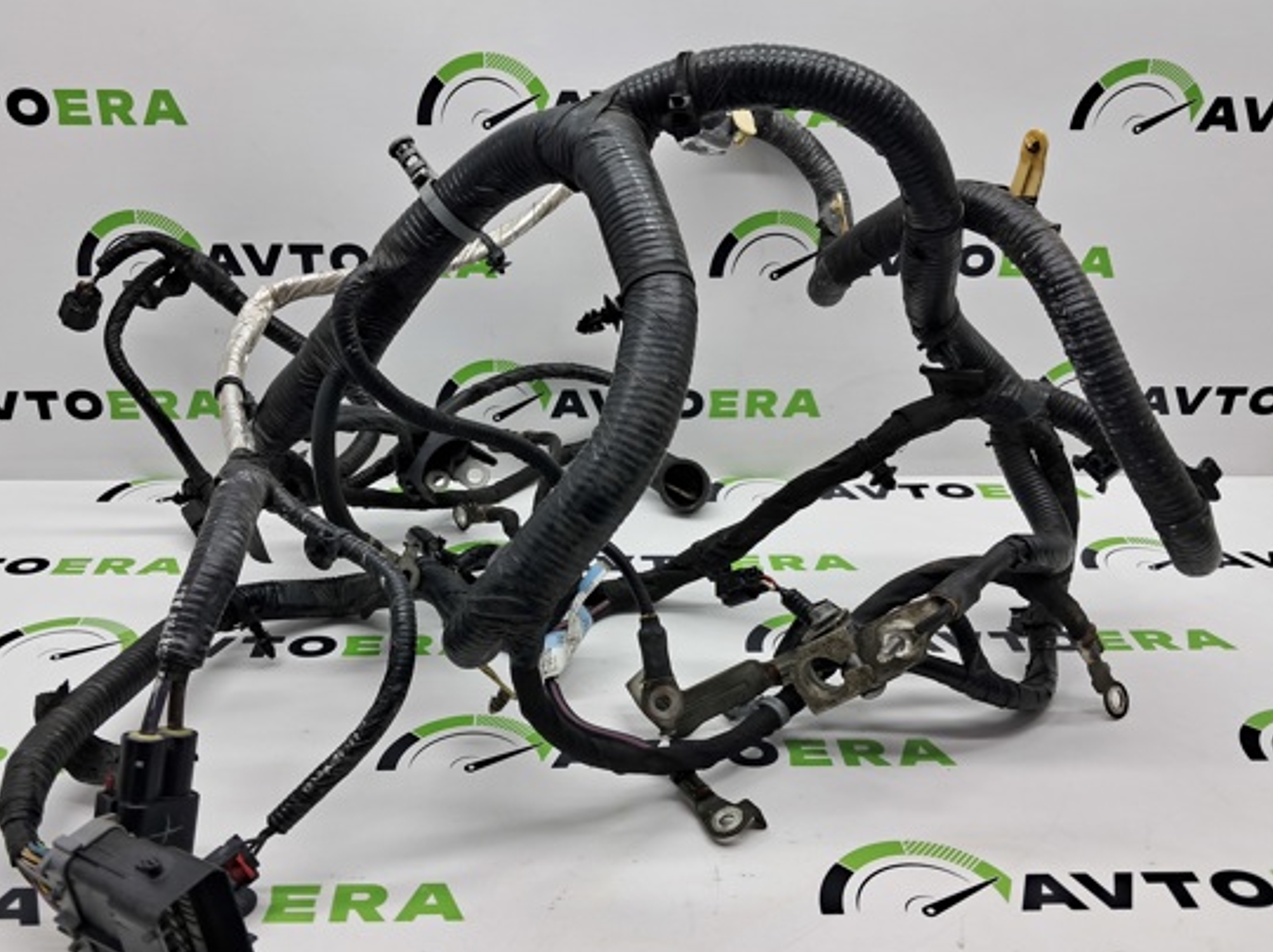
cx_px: 592
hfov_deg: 56.8
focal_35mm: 32
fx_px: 1176
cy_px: 522
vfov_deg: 44.0
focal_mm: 4
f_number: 1.8
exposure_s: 1/50
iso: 50
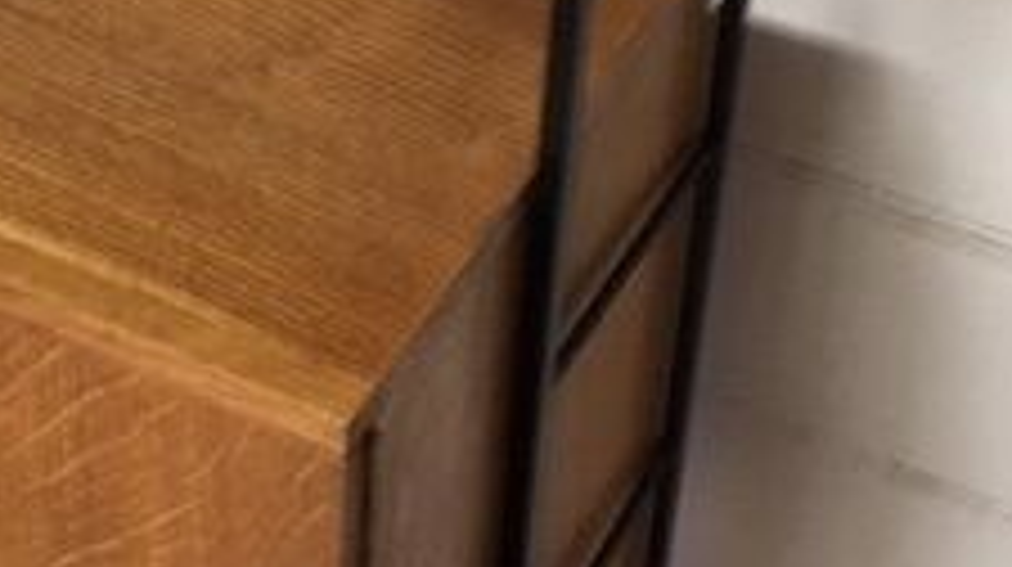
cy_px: -68
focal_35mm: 90
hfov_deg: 22.9
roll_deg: +1.0
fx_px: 2413
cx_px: 31
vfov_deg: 13.1
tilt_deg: -30.1
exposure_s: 1/17
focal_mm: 4.15
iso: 40
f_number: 2.2
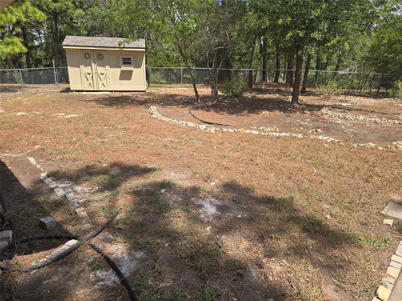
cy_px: 150
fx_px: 267
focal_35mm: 23
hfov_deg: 73.9
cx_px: 201
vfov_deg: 58.9
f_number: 1.7
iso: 12
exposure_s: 1/522
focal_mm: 6.3
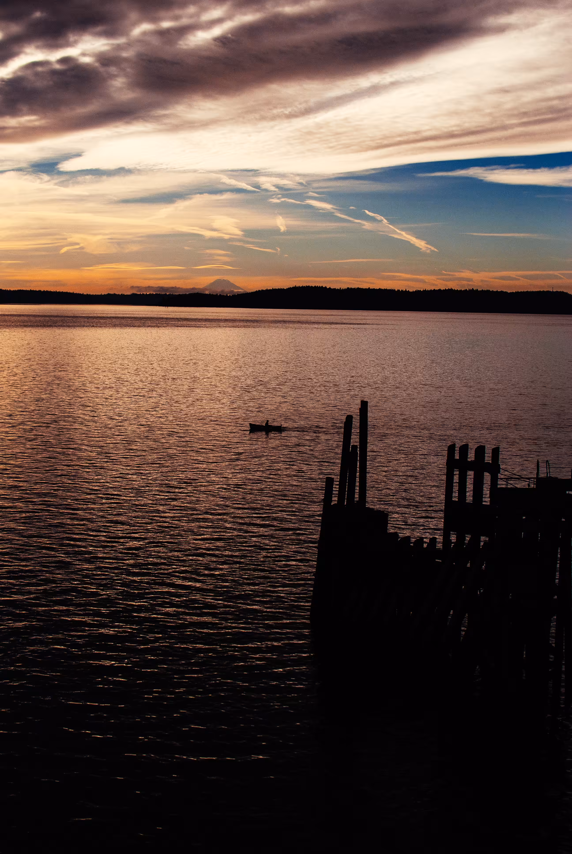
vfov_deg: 37.8
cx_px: 286
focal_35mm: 52
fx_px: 1248
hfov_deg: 25.8
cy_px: 427
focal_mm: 35
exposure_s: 1/2500
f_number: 4
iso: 100
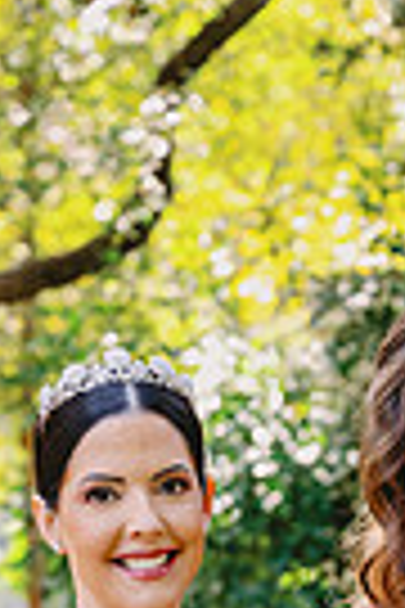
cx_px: 338
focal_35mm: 234
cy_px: 887
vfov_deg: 8.6
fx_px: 3948
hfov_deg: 5.9
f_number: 3.5
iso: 400
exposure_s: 1/320
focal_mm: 70
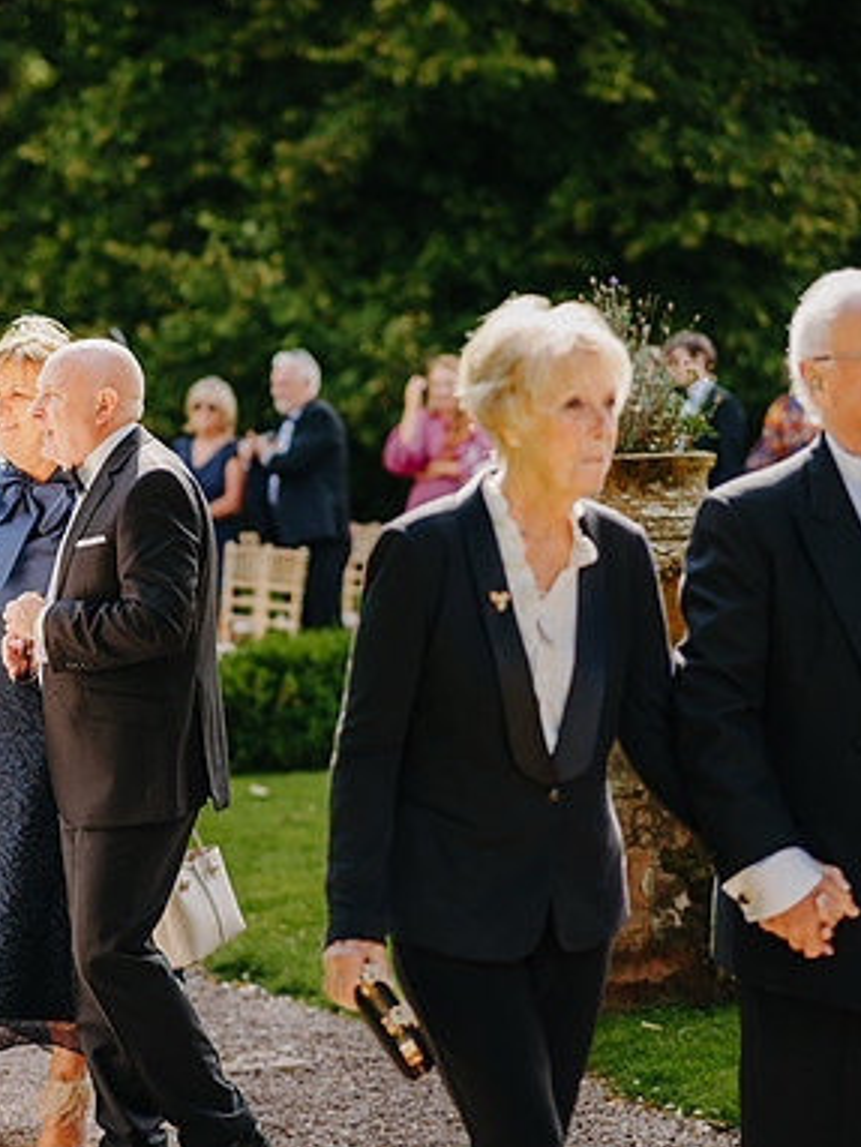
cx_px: 27
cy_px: 572
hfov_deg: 11.9
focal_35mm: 124
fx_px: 4108
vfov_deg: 15.9
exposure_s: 1/500
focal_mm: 85
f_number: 2.2
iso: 100
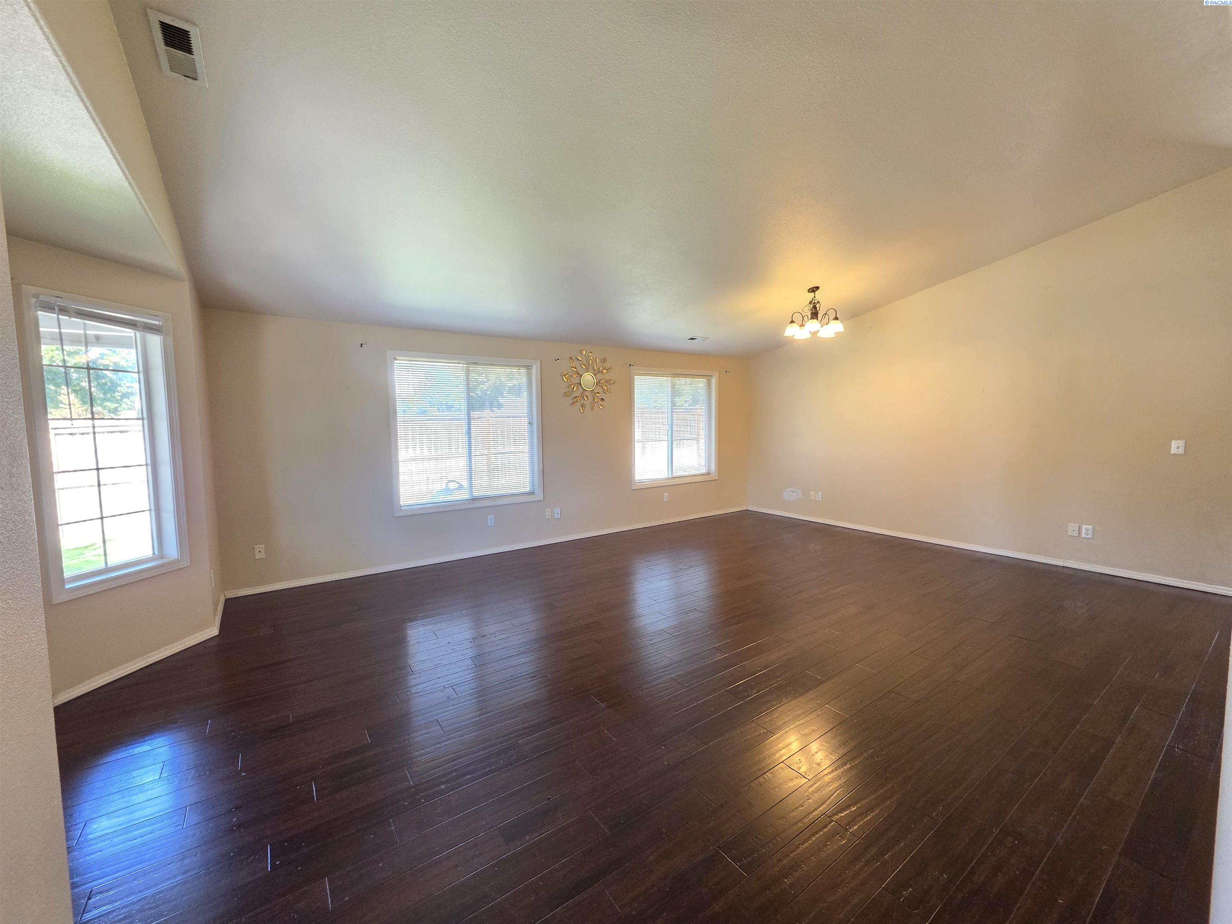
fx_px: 463
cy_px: 462
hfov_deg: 106.2
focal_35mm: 13
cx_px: 616
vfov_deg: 89.9
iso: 200
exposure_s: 1/120
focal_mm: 2.2
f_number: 1.9
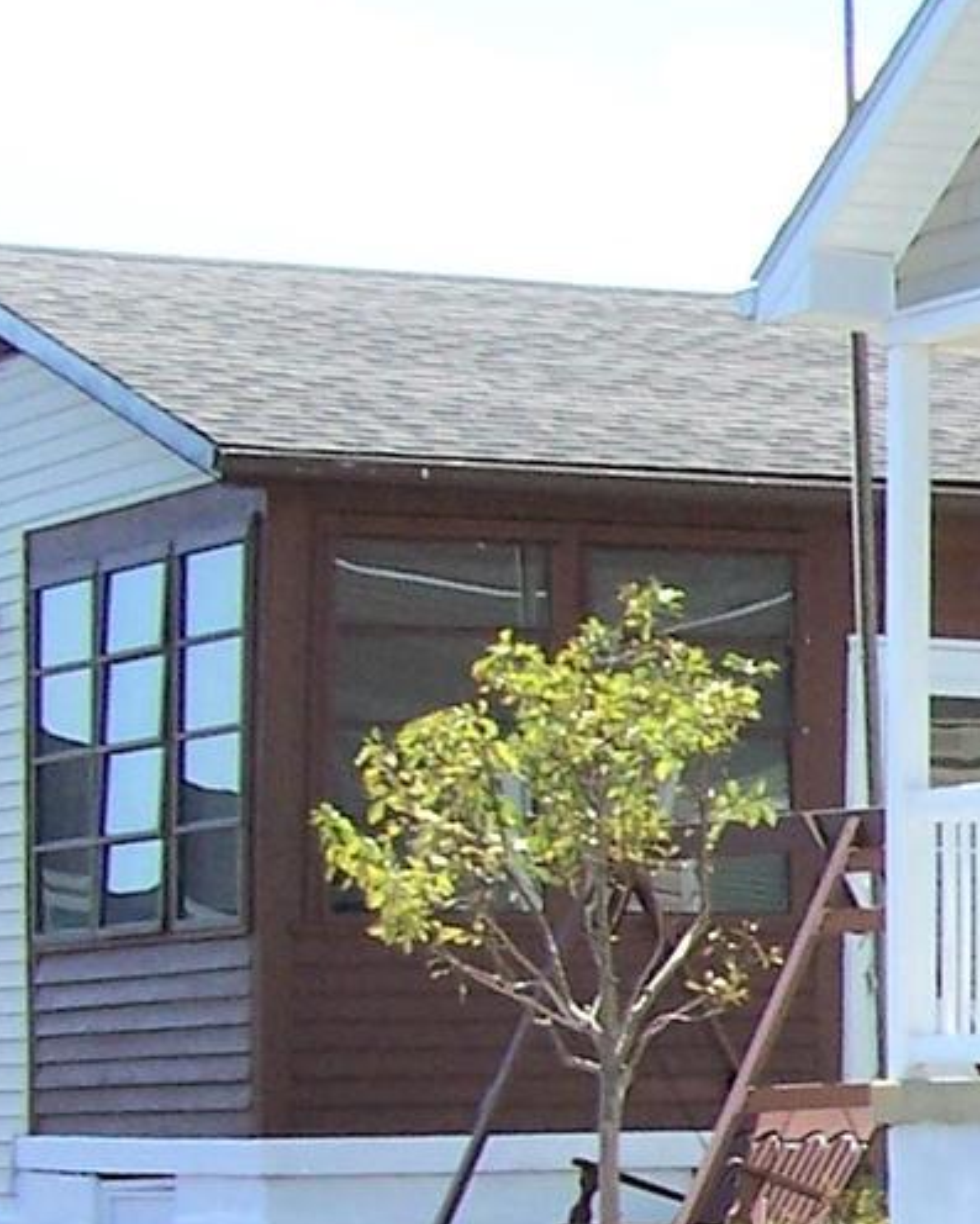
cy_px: 1034
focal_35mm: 153
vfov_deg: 12.5
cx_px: 1974
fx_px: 5545
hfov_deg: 9.4
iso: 80
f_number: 4
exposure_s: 1/750
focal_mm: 6.3
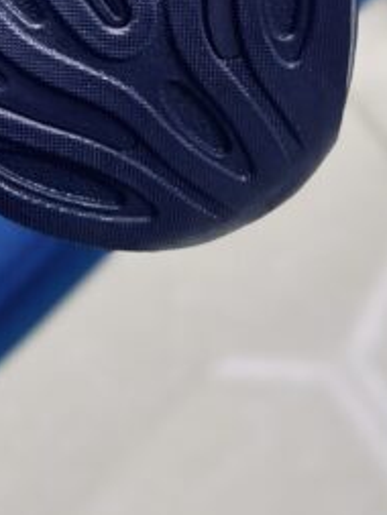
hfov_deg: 8.2
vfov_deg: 10.6
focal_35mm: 177
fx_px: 2636
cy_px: -331
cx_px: -179
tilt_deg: -55.0
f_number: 1.78
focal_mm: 6.86
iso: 100
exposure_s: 1/100
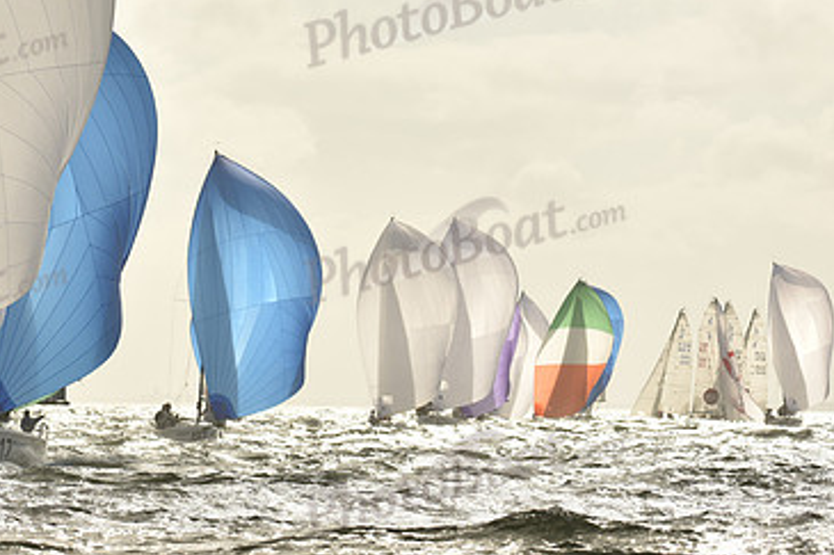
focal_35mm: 318
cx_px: 187
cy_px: 159
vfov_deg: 4.3
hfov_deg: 6.5
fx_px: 7363
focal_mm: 200
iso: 320
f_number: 8
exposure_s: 1/1600
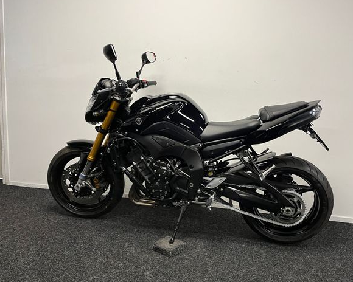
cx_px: 194
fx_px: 293
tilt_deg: -6.9
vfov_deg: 51.5
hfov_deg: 62.1
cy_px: 140
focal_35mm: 28
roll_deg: +2.9
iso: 80
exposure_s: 1/50
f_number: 1.6
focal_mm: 5.1
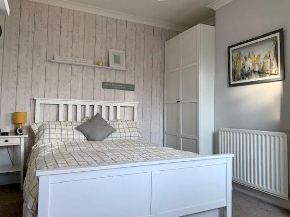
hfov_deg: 67.3
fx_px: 218
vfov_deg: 53.0
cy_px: 108
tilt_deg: +2.7
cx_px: 145
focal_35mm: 26
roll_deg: -1.0
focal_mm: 4.25
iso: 25
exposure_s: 1/122
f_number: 1.8
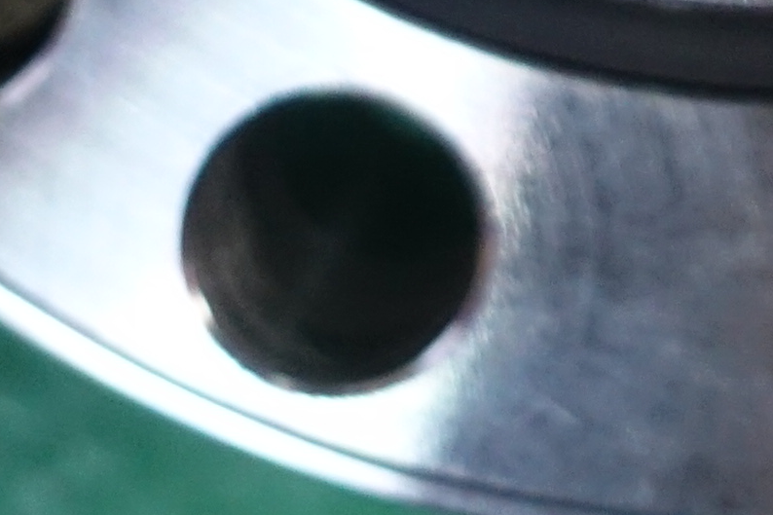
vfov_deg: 5.1
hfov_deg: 8.0
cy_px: -924
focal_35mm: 255
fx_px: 5474
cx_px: 926
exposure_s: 1/25
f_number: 2.8
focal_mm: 13.72
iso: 800
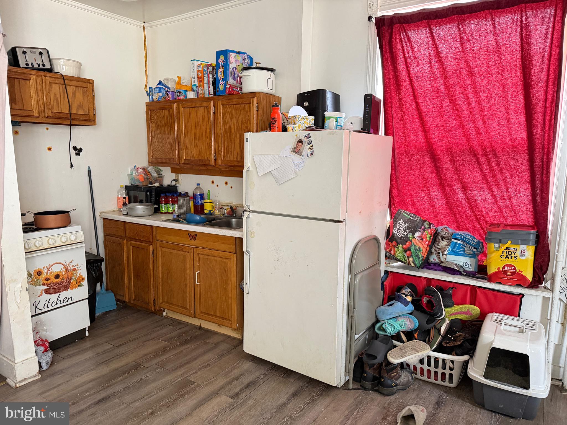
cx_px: 284
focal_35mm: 24
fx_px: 393
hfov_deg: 71.6
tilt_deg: -7.7
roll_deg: -0.2
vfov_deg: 56.8
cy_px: 212
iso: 500
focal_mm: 6.76
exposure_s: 1/60
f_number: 1.78
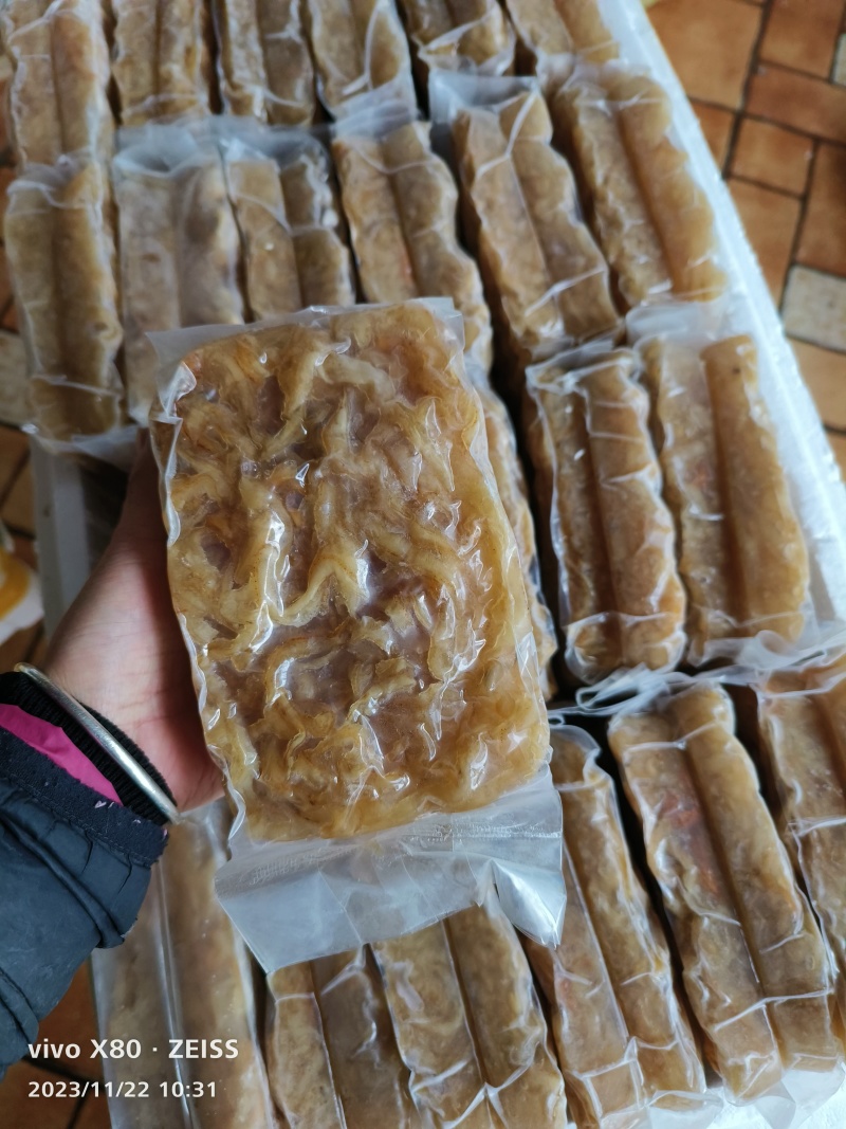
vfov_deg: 73.9
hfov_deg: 58.9
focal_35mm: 23
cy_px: 564
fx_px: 750
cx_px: 423
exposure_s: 1/33.3
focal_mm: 5.5
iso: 1342
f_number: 1.75
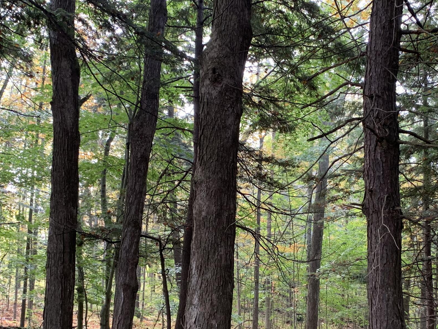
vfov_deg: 29.5
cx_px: 247
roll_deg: +0.0
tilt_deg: +1.4
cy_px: 211
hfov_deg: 38.8
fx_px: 620
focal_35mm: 49
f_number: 1.8
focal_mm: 4.25
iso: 160
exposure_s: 1/60
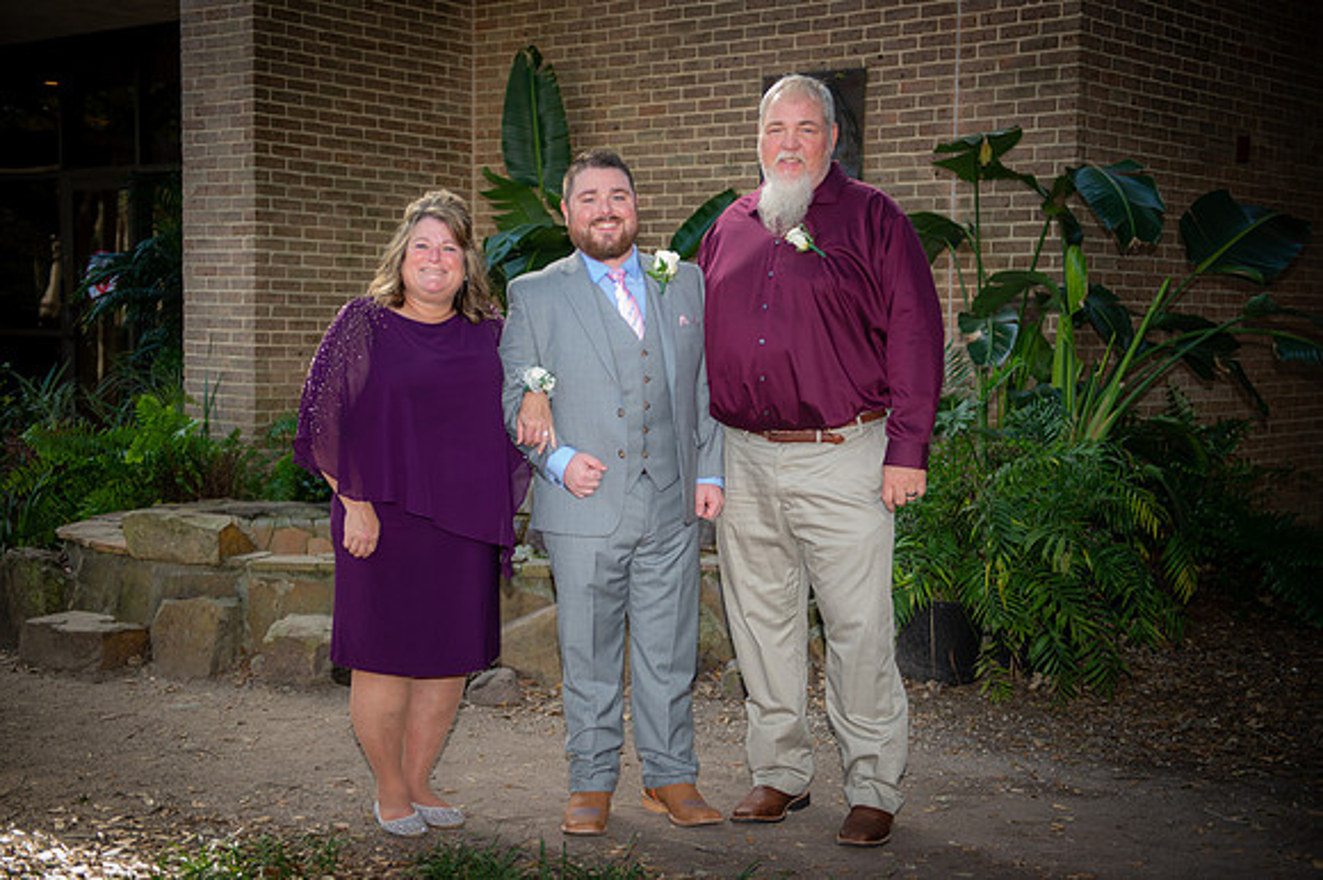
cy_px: 440
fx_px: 1763
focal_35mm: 48
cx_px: 662
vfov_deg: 28.0
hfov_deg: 41.1
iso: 64
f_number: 2.8
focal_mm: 48
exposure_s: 1/60
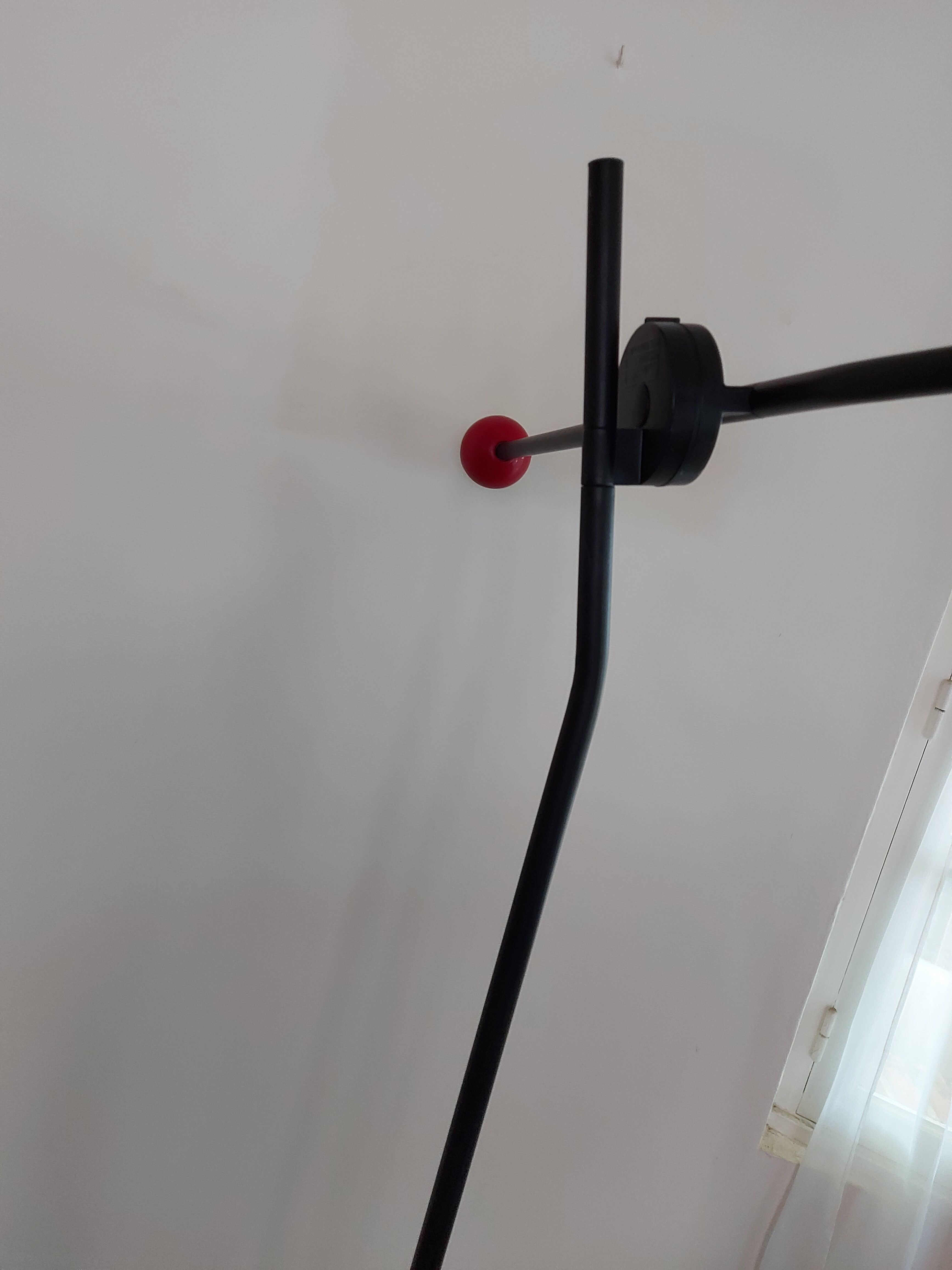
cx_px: 476
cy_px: 635
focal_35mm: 24
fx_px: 880
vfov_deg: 71.6
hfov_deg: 56.8
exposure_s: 1/60
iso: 400
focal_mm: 5.23
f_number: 1.8
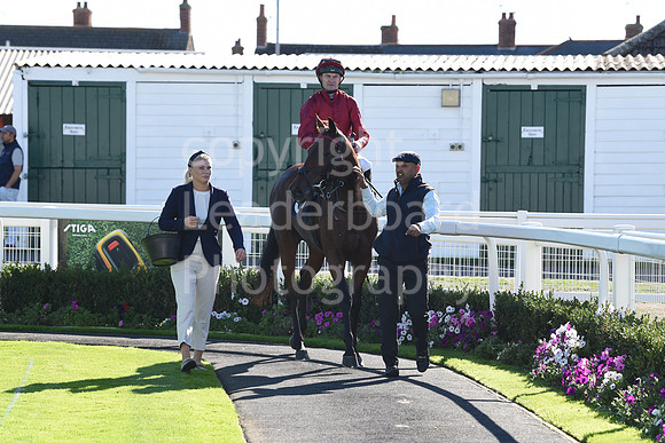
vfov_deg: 8.6
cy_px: 222
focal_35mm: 160
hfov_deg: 12.8
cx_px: 332
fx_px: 2956
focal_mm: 160
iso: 400
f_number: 6.3
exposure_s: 1/500
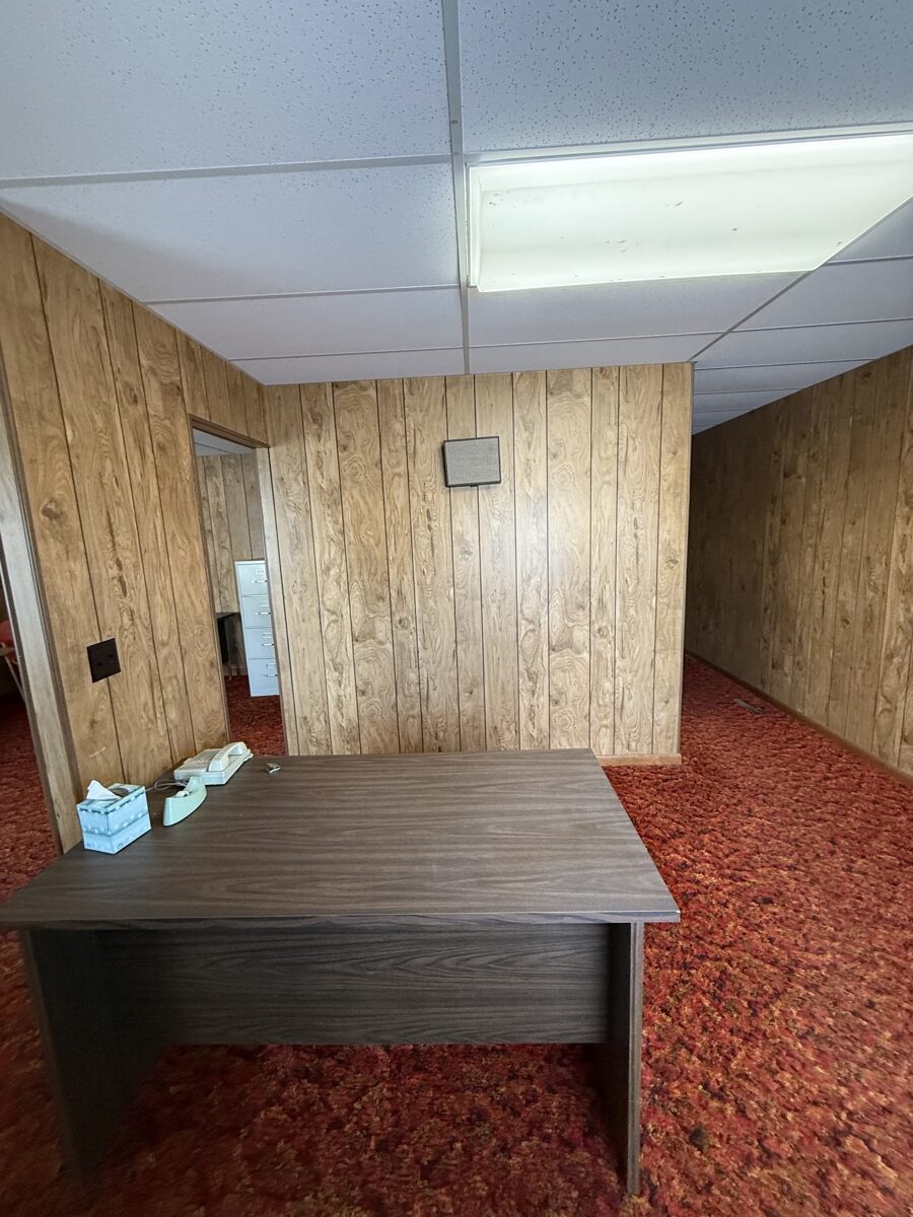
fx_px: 492
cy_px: 608
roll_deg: +3.0
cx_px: 456
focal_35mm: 14
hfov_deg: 85.7
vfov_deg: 102.1
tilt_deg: -8.9
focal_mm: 2.22
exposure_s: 1/60
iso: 320
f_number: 2.2
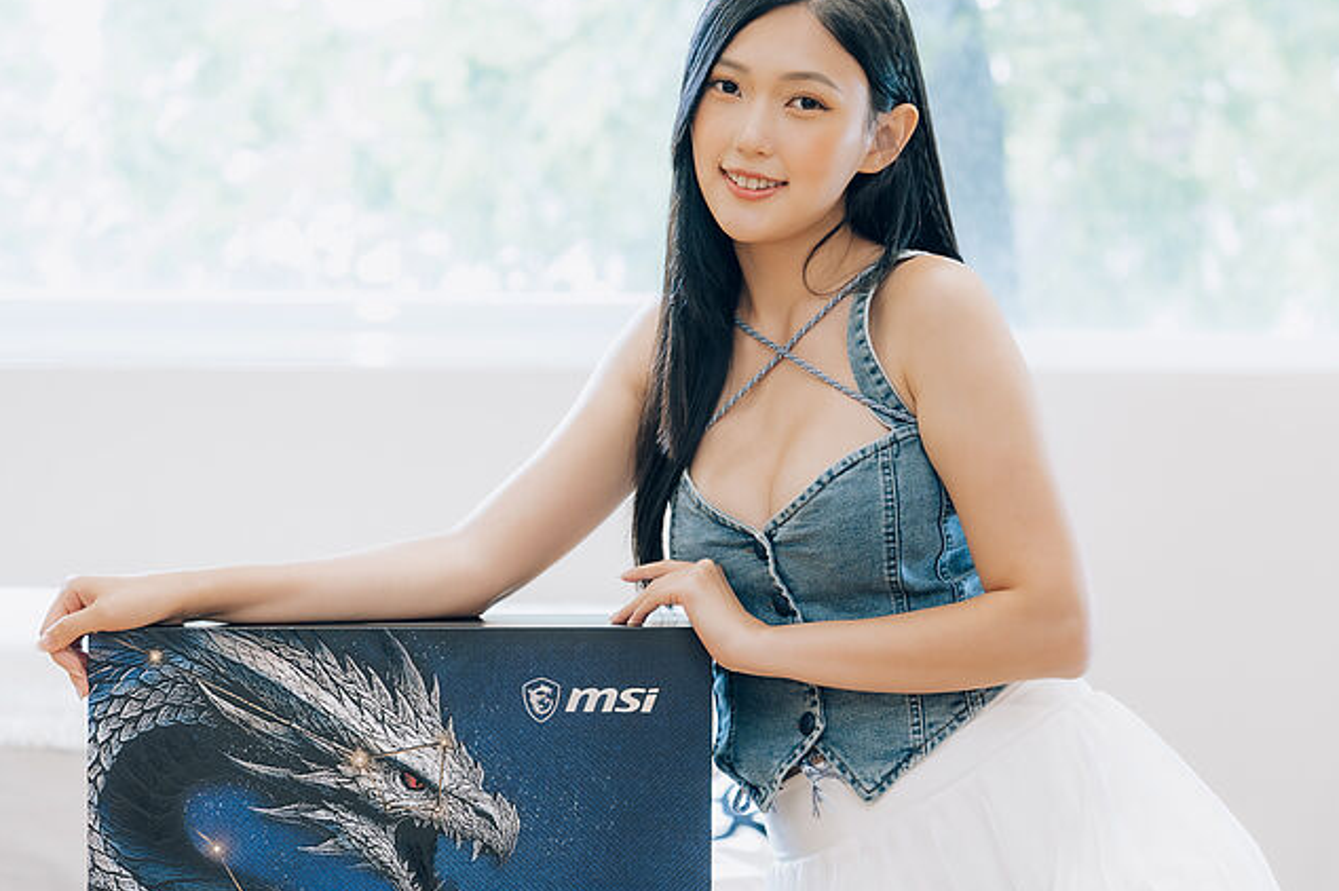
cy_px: 535
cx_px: 737
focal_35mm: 97
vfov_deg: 14.1
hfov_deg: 21.0
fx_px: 3606
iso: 800
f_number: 2.8
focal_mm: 70
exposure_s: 1/125
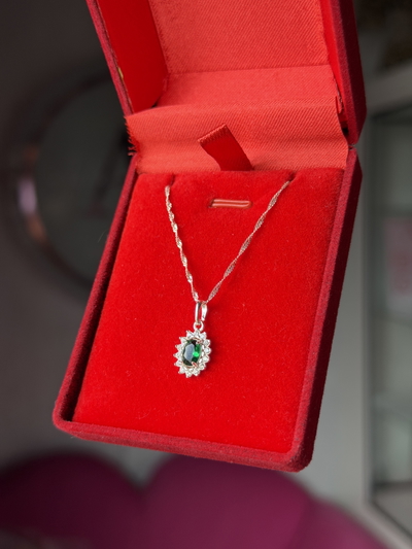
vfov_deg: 39.6
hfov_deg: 30.3
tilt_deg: -4.0
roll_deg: -0.1
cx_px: 206
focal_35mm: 48
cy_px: 274
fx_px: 761
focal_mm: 6.76
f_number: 1.78
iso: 64
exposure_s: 1/121
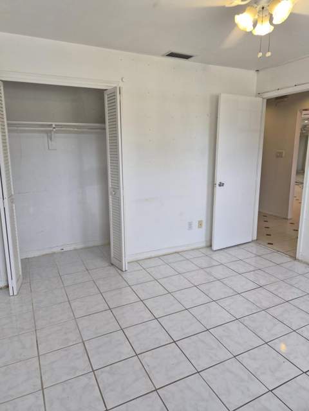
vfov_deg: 73.9
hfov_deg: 58.9
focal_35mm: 23
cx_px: 154
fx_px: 274
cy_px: 206
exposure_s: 1/120
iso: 50
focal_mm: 5.4
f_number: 1.8
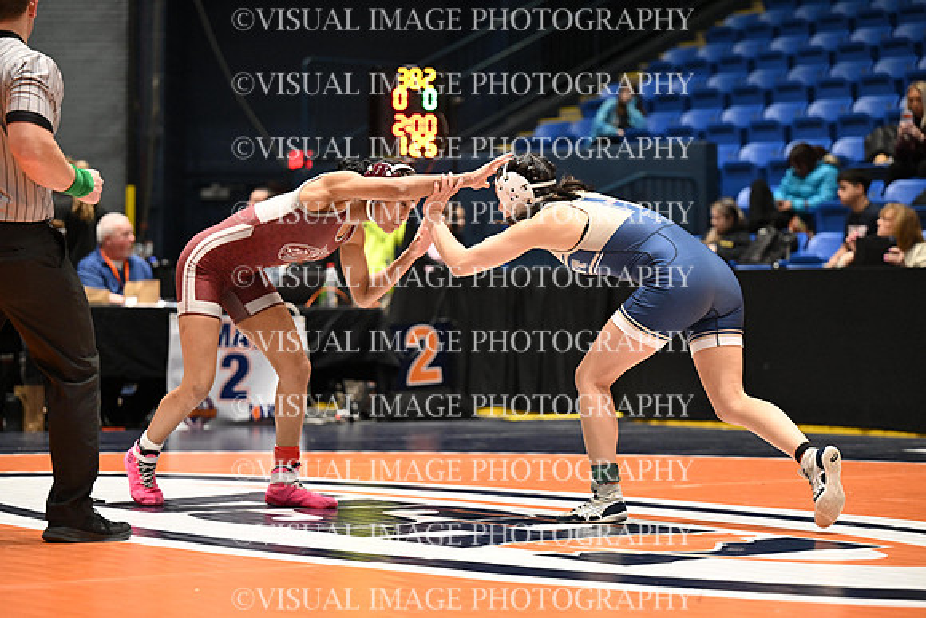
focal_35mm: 100
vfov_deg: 13.7
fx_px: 2573
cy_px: 309
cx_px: 463
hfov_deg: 20.4
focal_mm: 100
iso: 5000
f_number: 2.8
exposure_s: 1/767
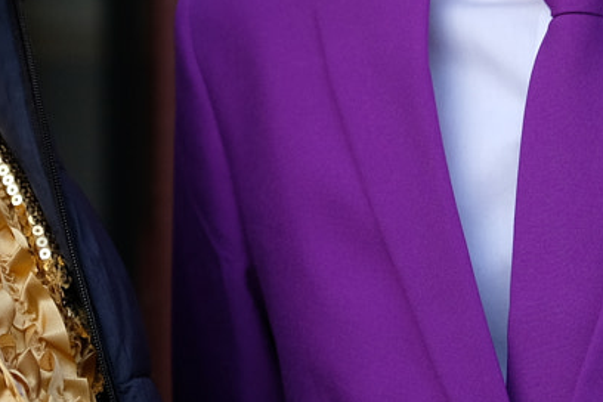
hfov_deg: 9.9
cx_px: 78
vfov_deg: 6.5
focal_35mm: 208
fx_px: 3484
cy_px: -165
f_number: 2
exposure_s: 1/2200
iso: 500
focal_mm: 35
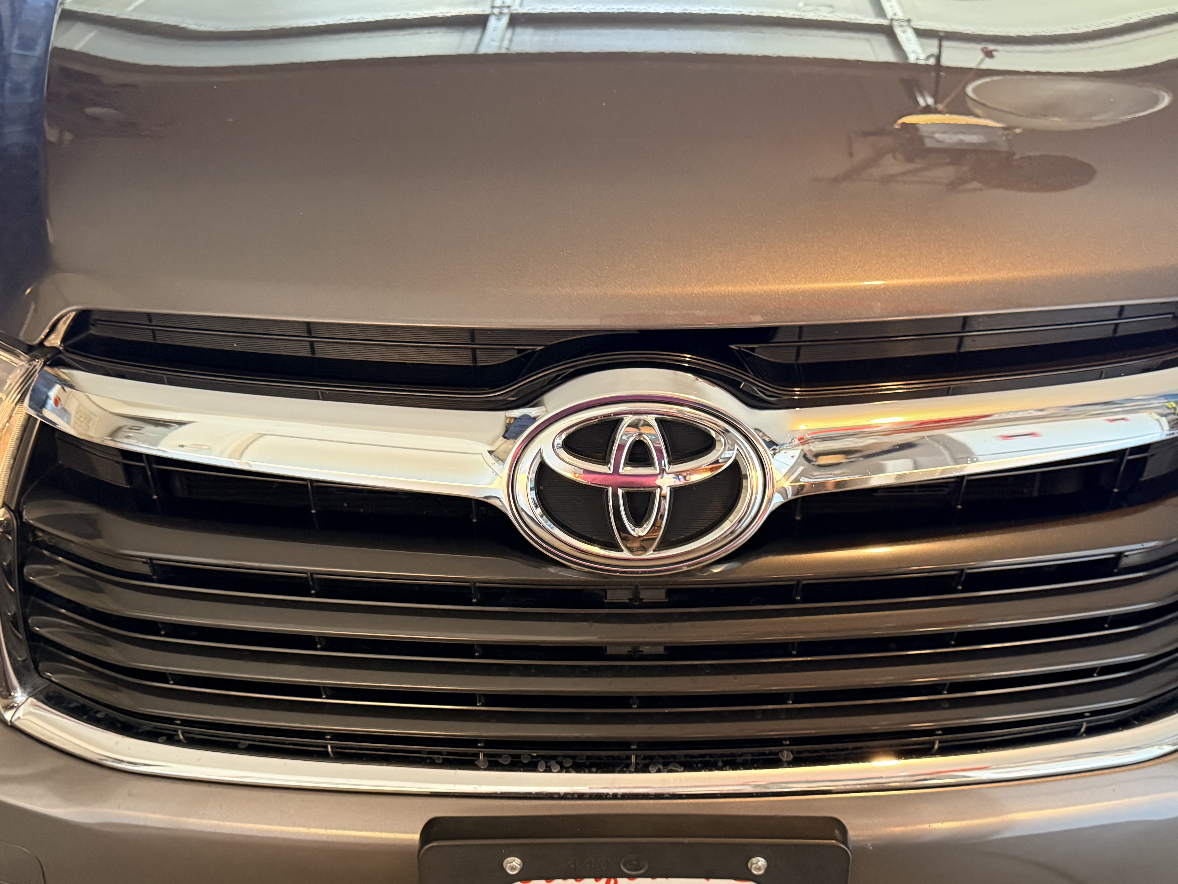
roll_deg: +0.1
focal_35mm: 34
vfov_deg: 41.6
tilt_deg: -31.3
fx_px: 1157
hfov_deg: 54.0
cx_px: 600
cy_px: 533
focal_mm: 6.76
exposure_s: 1/60
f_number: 1.78
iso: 640
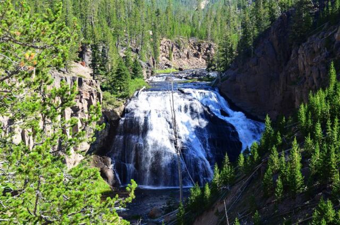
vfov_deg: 16.5
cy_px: 112
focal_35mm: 82
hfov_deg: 24.7
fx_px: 777
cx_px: 170
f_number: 8
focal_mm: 55
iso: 200
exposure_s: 1/250
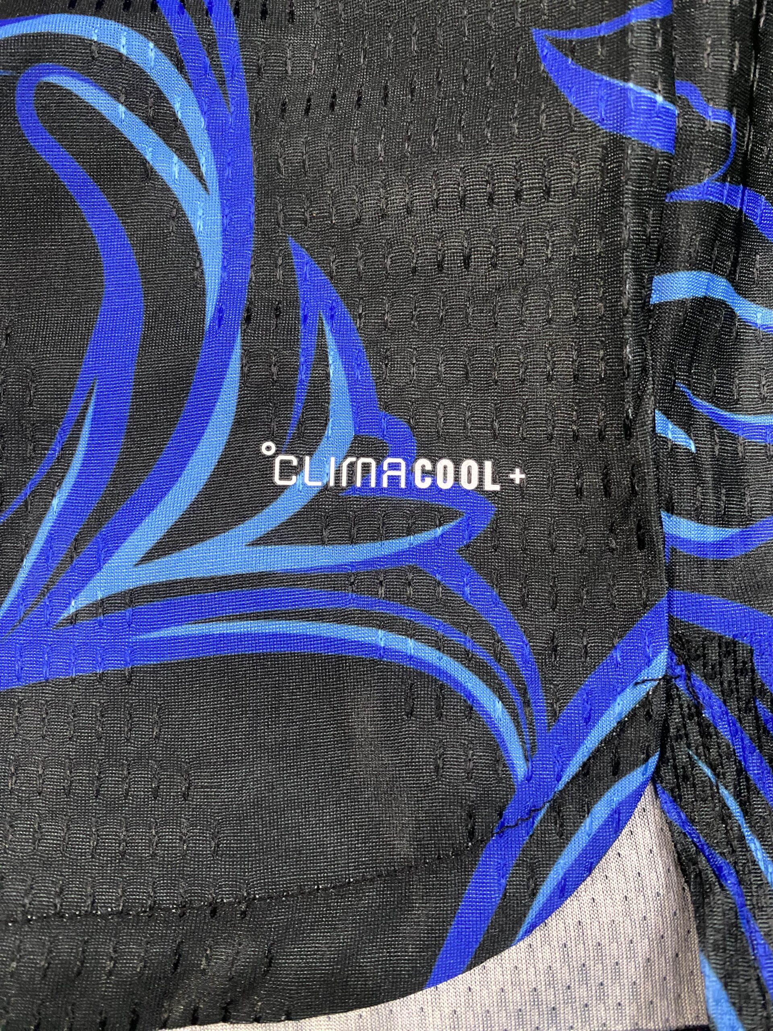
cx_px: 386
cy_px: 516
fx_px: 744
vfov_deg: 69.4
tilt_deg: -82.0
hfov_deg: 54.9
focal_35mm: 25
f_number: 1.8
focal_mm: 4.25
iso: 500
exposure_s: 1/25
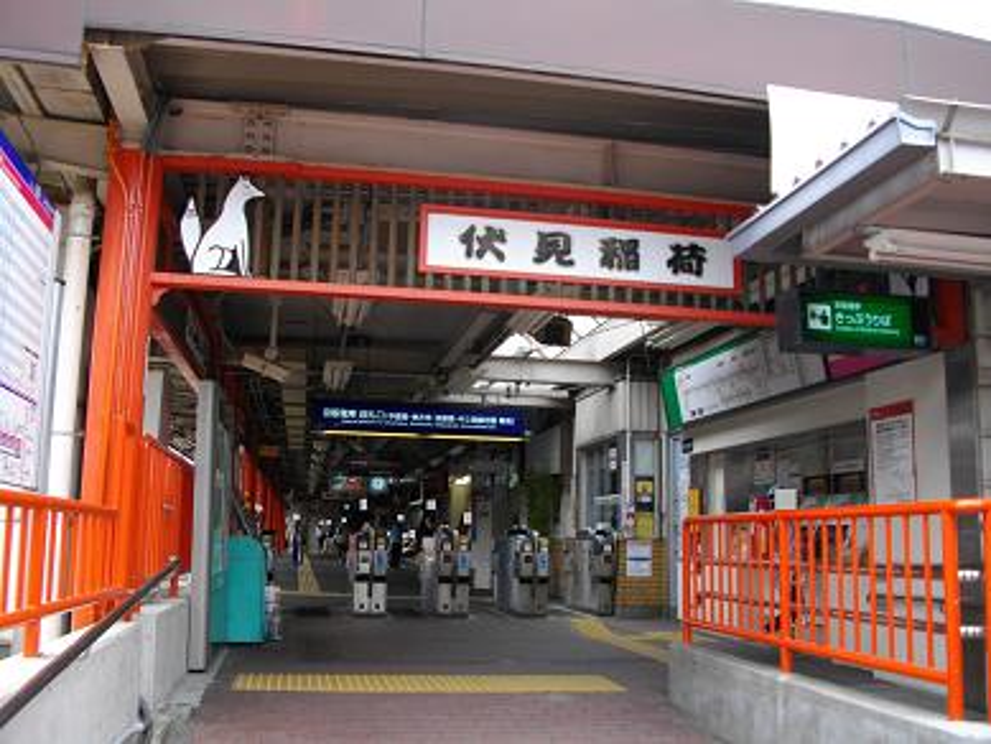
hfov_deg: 56.8
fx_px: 916
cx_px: 496
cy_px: 372
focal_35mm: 32
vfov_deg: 44.2
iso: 100
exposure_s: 1/250
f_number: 2.9
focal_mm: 5.7
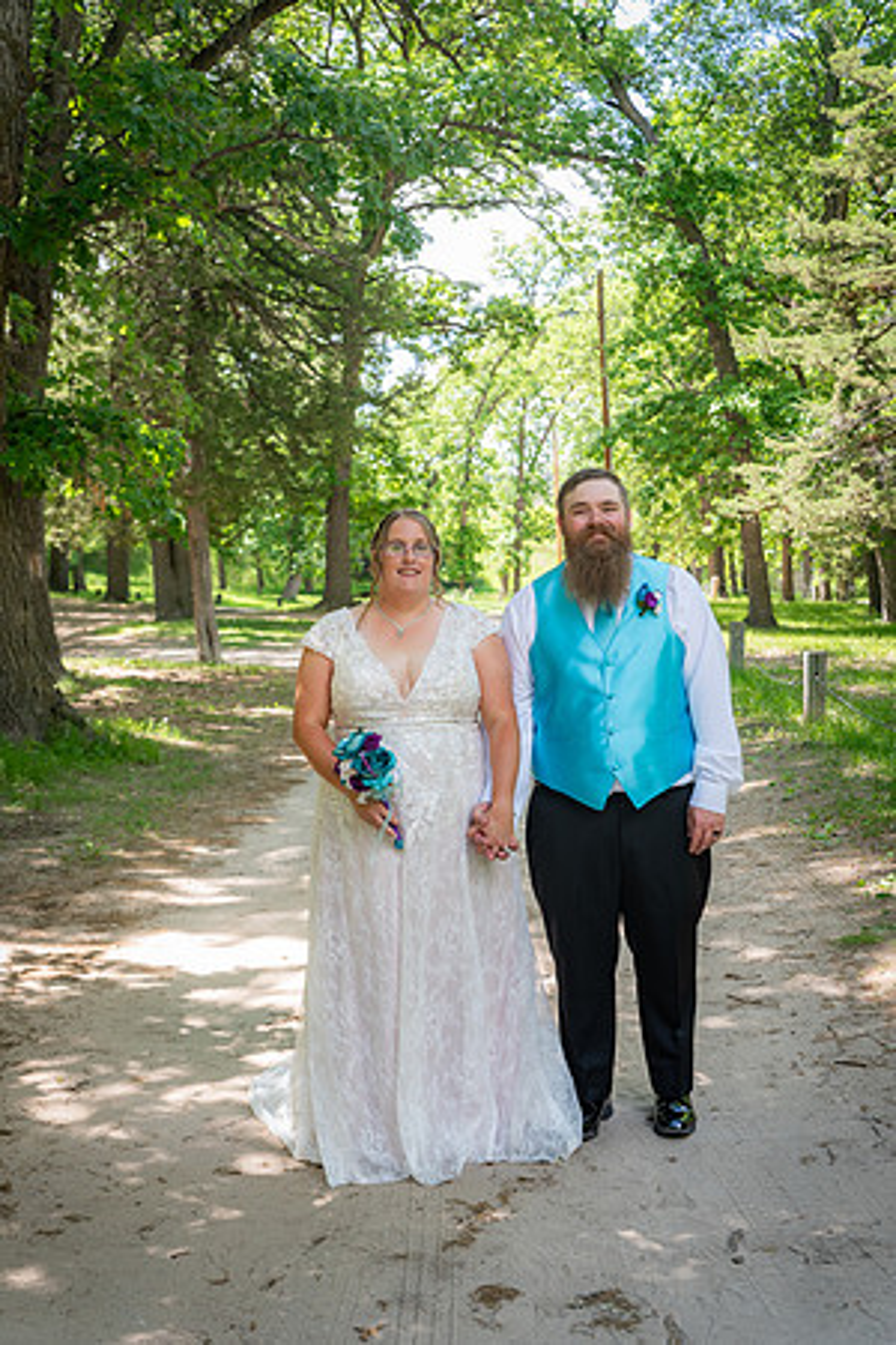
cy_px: 672
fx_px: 1680
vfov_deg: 43.6
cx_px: 448
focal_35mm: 45
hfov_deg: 29.9
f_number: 4
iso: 200
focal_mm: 45
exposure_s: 1/160
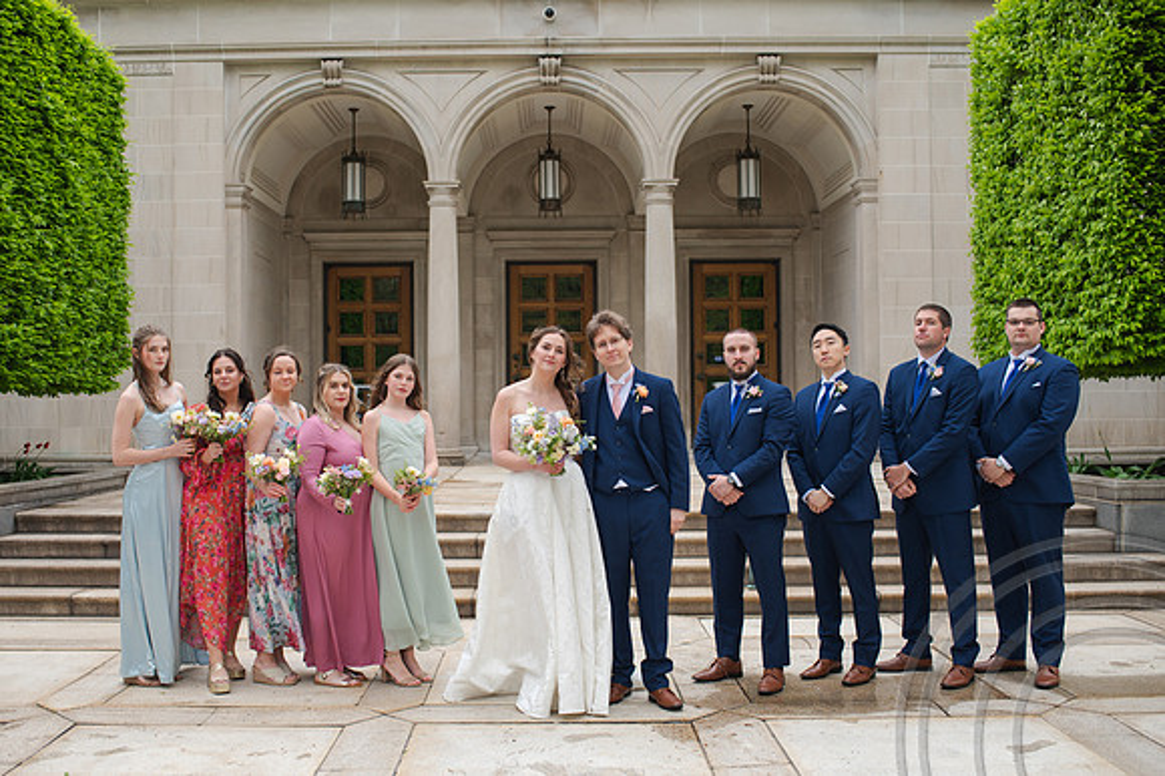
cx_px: 533
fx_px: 1248
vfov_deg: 34.5
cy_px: 395
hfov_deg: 50.0
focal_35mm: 39
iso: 160
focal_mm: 35
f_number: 3.2
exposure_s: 1/320
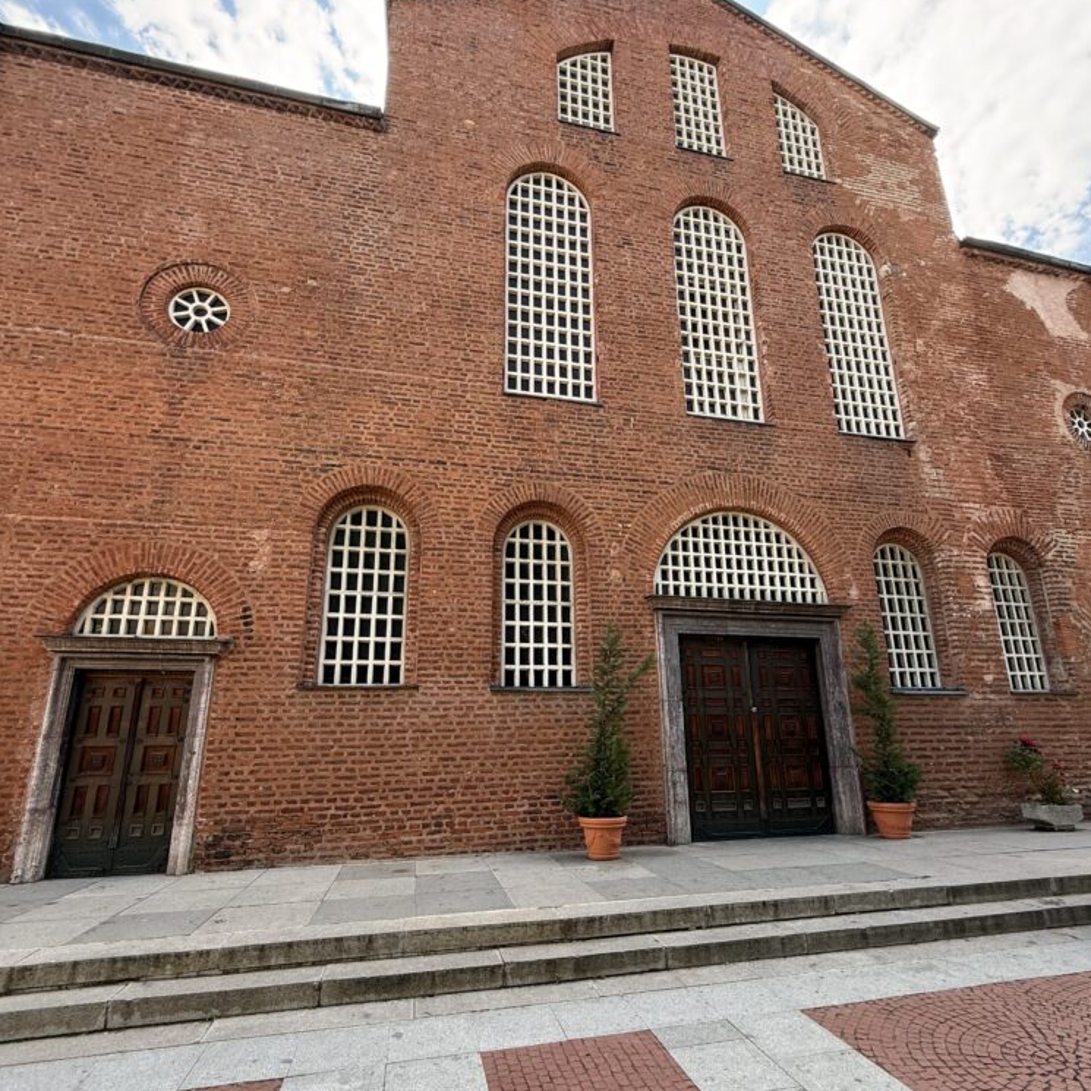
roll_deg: +0.2
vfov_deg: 83.7
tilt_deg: +14.7
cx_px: 559
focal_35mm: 17
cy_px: 599
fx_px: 606
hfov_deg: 84.0
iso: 50
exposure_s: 1/270
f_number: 2.2
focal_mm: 2.22
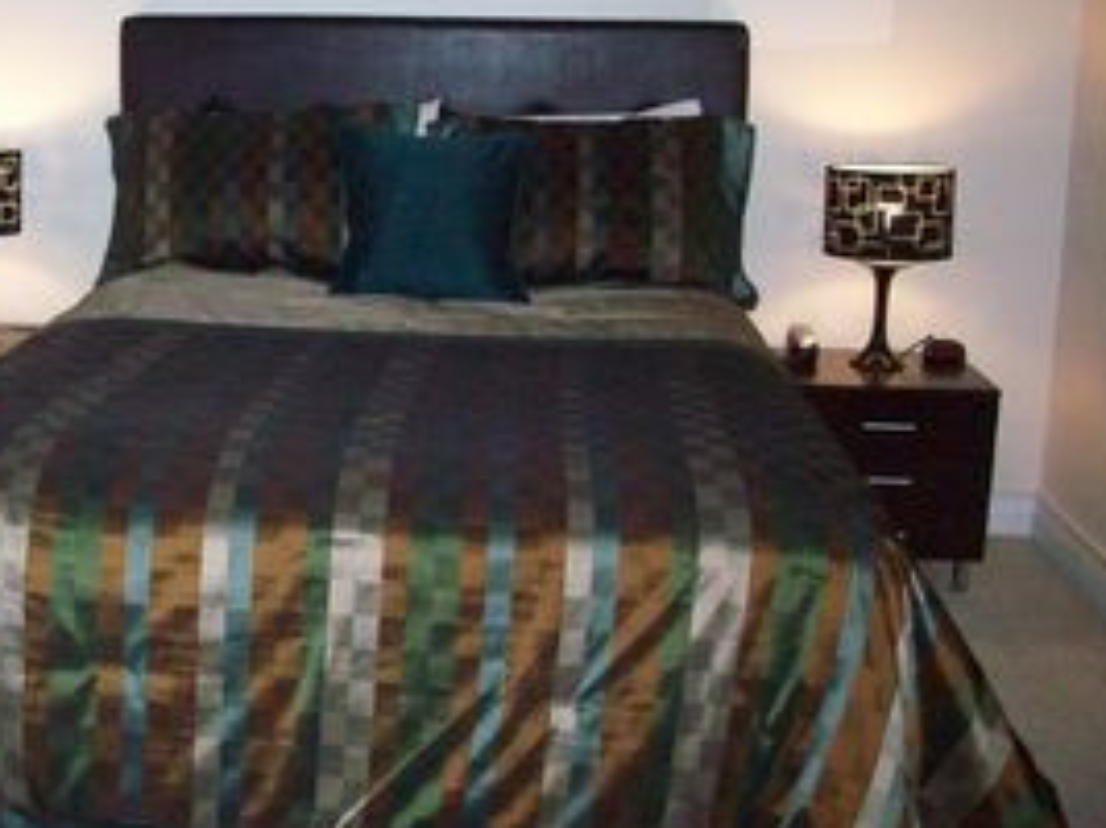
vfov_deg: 28.5
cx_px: 373
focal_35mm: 51
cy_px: 323
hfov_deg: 37.1
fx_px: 1629
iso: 400
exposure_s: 1/128
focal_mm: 6.2
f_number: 2.8
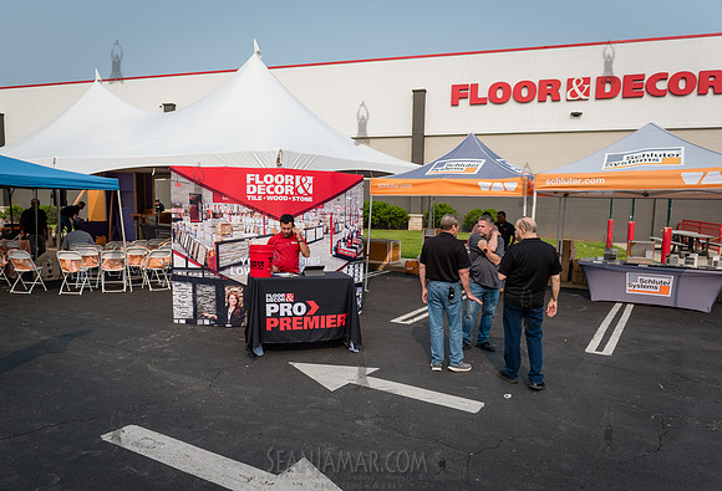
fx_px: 533
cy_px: 265
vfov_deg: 49.5
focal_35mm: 26
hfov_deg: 68.0
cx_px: 325
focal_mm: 24
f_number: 4
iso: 200
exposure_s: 1/1250
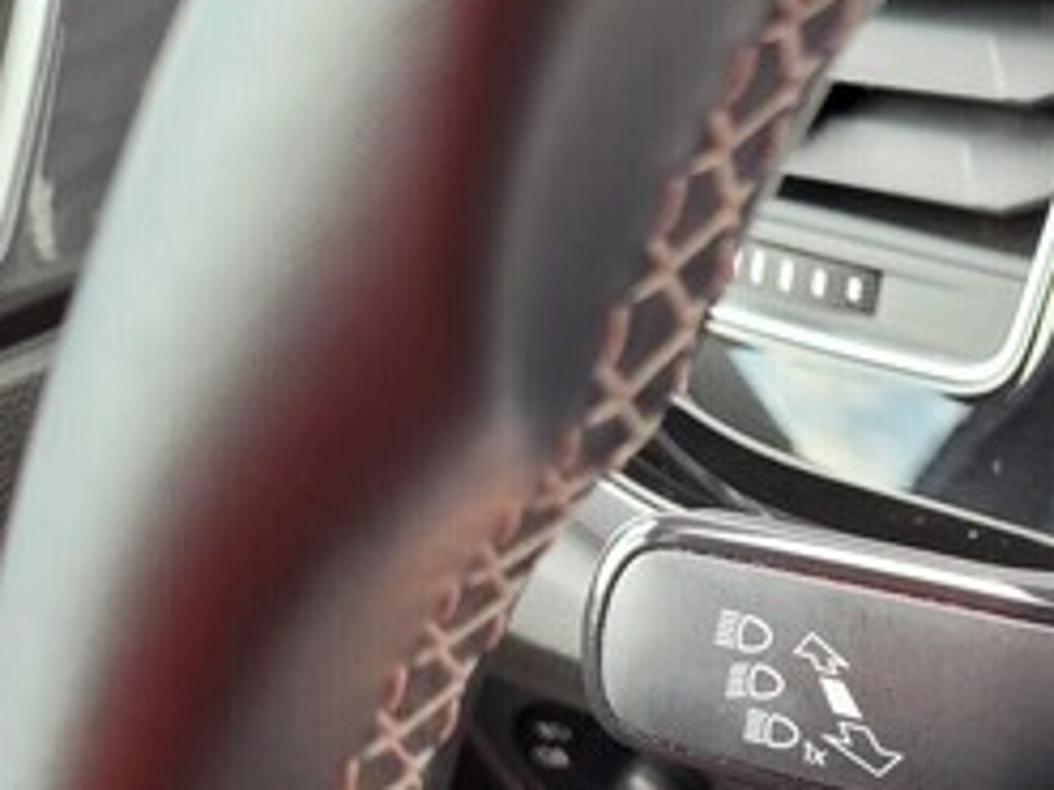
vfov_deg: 24.6
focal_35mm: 58
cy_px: 681
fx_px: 1765
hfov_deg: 30.9
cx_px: 1045
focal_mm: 5.4
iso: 100
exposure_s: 1/100
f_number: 1.8
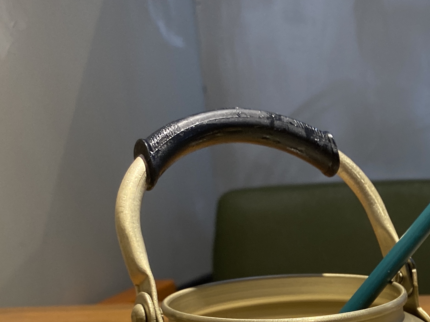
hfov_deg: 26.2
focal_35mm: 67
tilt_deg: -17.1
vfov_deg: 20.5
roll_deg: +1.8
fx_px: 832
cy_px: 385
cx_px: 501
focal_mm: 4.25
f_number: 1.8
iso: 80
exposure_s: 1/60
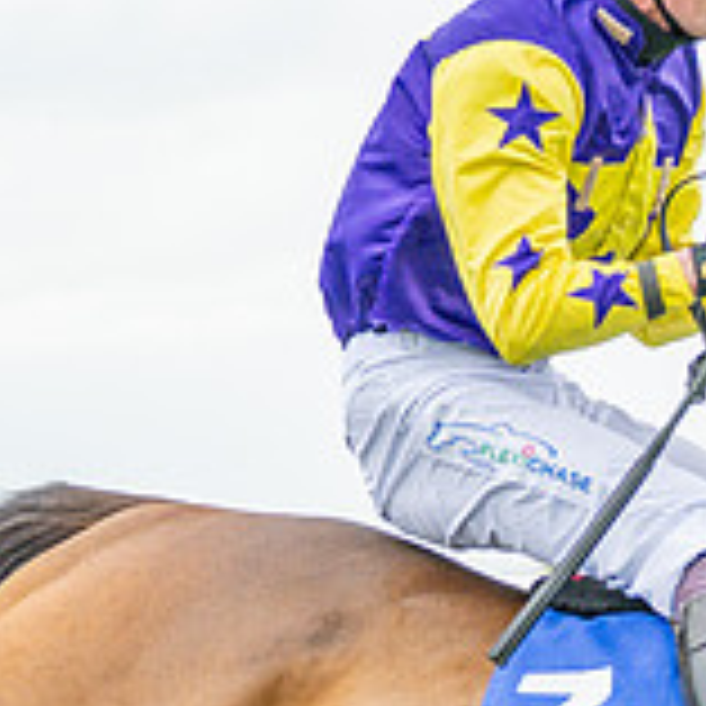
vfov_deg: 5.7
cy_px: 858
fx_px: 7038
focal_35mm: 305
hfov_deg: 5.7
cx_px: 998
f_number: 2.8
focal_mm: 81
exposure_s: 1/1600
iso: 800
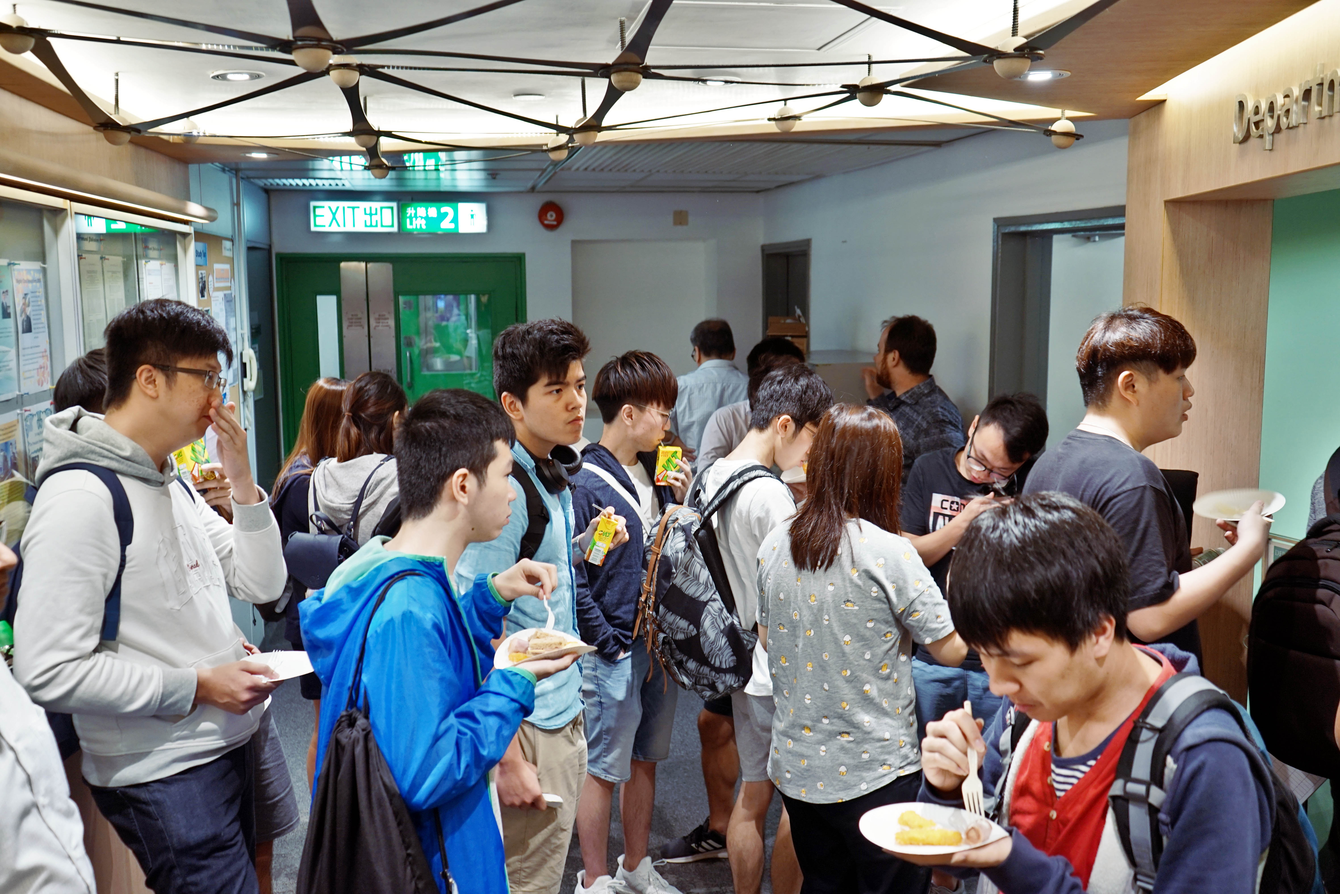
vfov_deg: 40.0
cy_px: 447
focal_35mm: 33
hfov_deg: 57.2
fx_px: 1228
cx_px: 670
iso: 500
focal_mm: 33
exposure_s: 1/60
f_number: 4
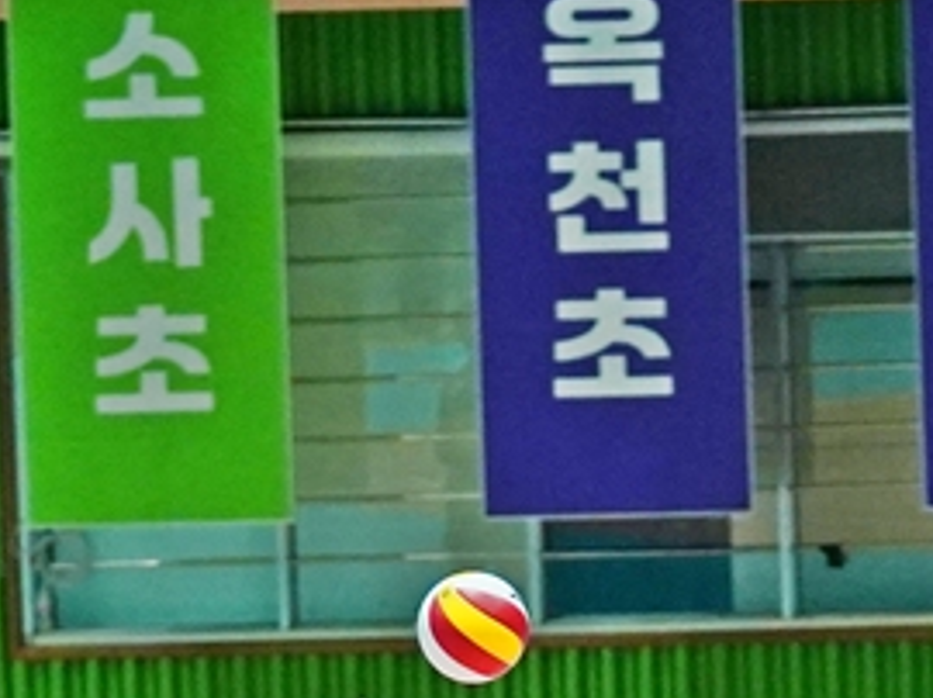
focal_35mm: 545
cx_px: 539
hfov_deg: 3.6
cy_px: 1317
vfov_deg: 2.7
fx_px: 14676
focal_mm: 102
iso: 2000
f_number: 2.8
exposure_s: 1/4000
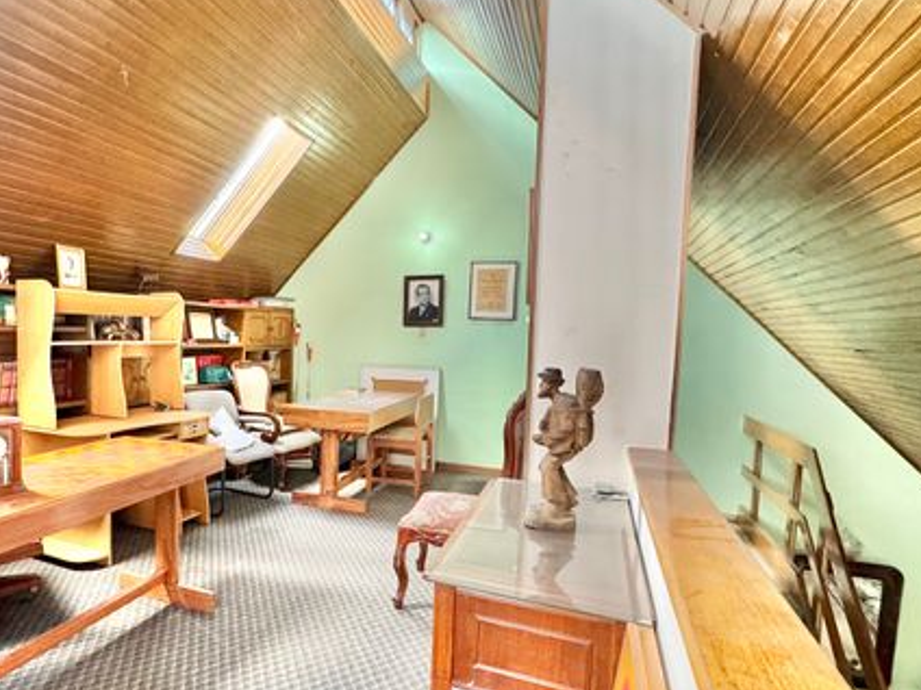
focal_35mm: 22
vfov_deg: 61.0
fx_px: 585
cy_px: 375
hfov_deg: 74.9
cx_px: 338
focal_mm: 2.22
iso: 400
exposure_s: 1/60
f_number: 2.2
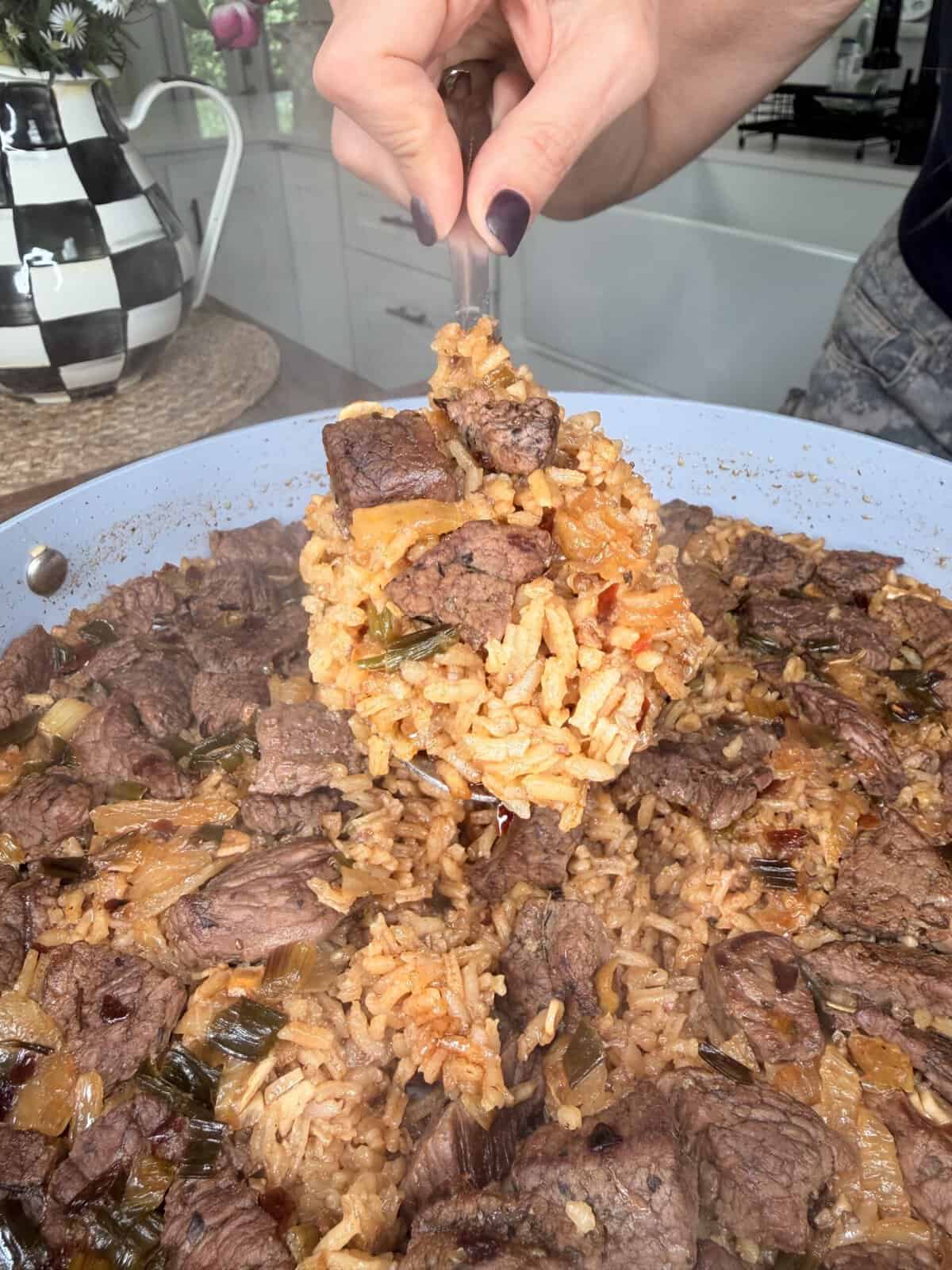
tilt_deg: -30.0
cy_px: 635
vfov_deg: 71.6
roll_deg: +1.9
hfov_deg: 56.8
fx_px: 880
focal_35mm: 24
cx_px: 476
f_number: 2.2
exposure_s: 1/120
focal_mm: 2.22
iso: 64
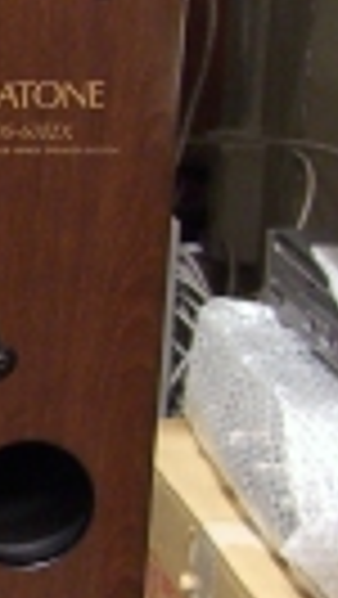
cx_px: -622
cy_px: 652
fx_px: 3165
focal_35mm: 199
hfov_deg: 5.8
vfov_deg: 10.7
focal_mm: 7.9
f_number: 2.8
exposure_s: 1/15
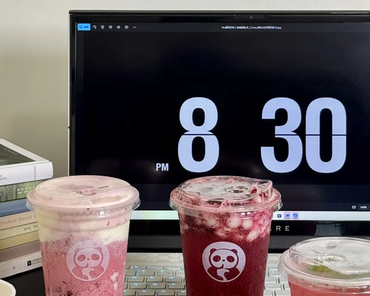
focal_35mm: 83
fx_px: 909
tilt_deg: -10.0
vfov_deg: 18.5
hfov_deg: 23.0
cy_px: 142
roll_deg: +2.6
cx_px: 197
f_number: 1.78
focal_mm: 6.76
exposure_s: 1/100
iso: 80
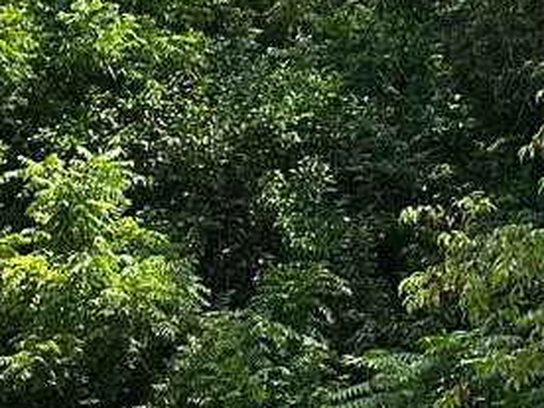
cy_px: 978
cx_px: -477
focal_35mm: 250
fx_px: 3929
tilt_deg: +1.5
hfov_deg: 7.6
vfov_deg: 5.7
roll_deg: +0.2
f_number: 1.78
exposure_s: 1/1289
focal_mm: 6.86
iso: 64
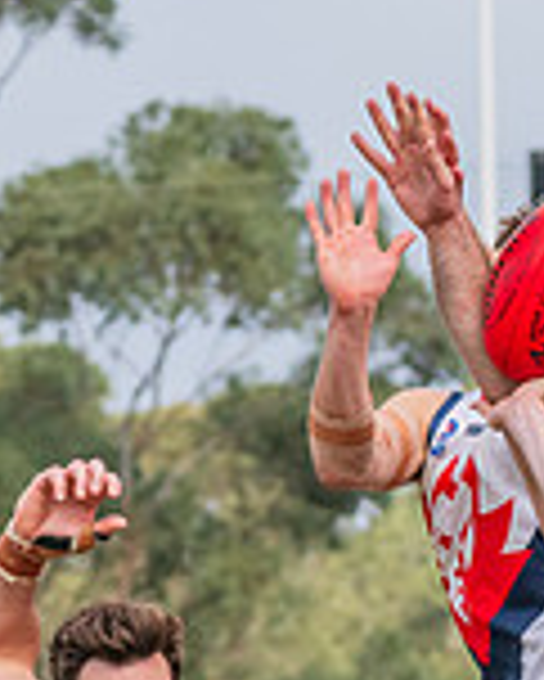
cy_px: 864
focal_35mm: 802
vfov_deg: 2.4
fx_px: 16124
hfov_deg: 1.9
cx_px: 337
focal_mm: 170
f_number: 9
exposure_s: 1/1250
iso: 800
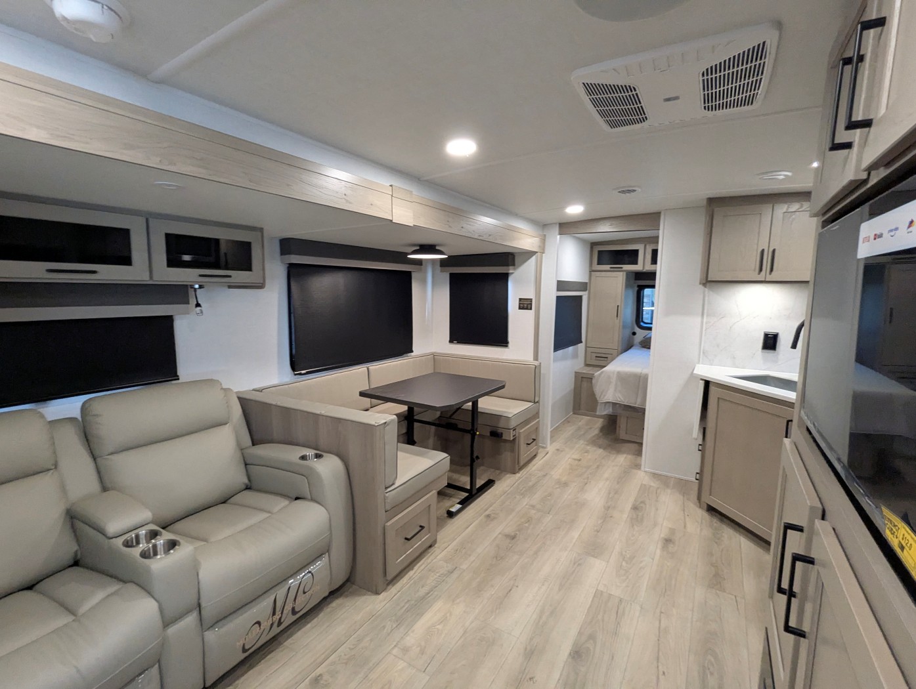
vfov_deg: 78.2
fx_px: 424
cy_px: 344
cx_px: 458
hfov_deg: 94.4
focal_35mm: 16
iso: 308
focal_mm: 2.35
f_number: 2.2
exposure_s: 1/79.5
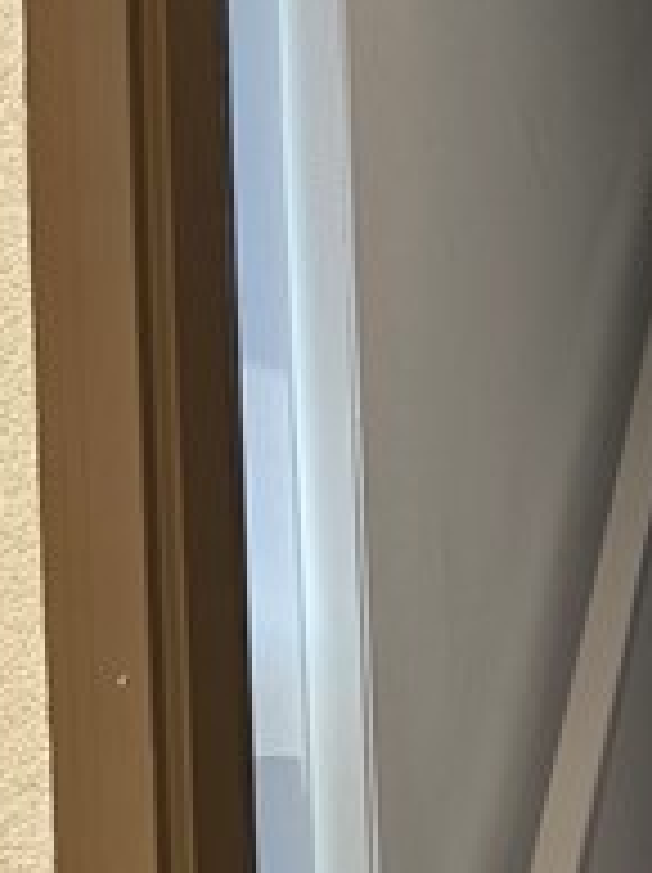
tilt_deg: -5.3
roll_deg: -0.7
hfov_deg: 11.0
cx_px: 1138
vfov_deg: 14.9
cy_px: 1125
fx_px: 3196
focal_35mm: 127
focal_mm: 6.76
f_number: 1.78
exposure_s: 1/722
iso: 80
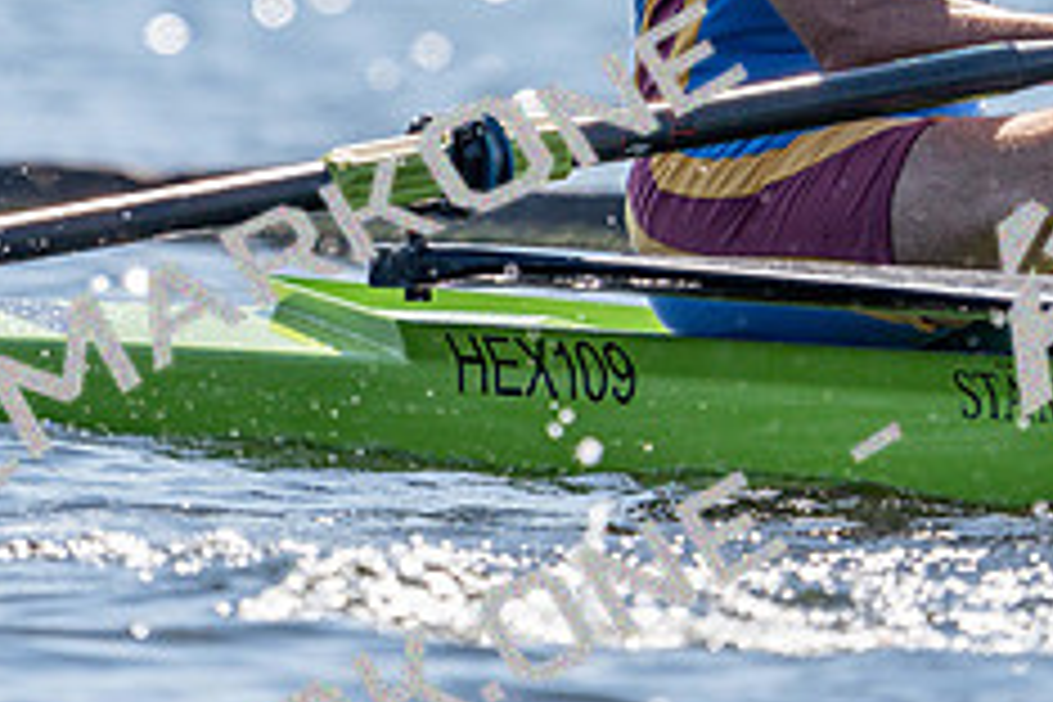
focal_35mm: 1221
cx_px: 612
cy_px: -11
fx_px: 35711
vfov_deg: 1.1
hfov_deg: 1.7
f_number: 6.3
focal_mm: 493
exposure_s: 1/1600
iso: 320
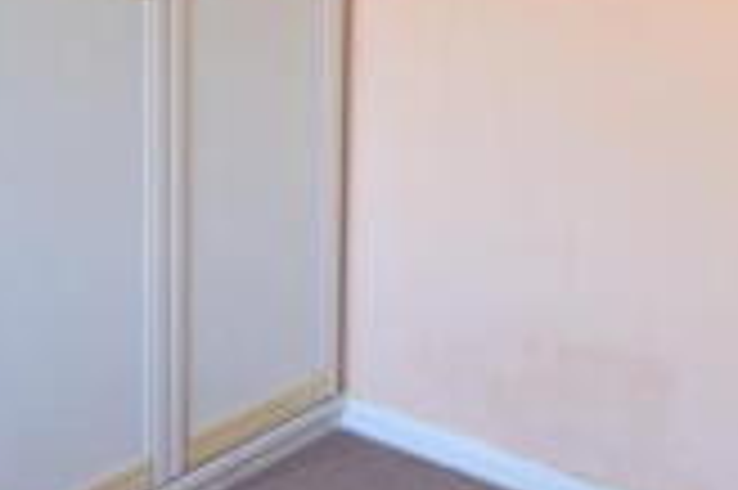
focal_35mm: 72
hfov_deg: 27.8
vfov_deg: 17.6
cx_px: 520
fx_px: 1475
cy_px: -164
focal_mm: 12
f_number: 5.6
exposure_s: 1/60
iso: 800
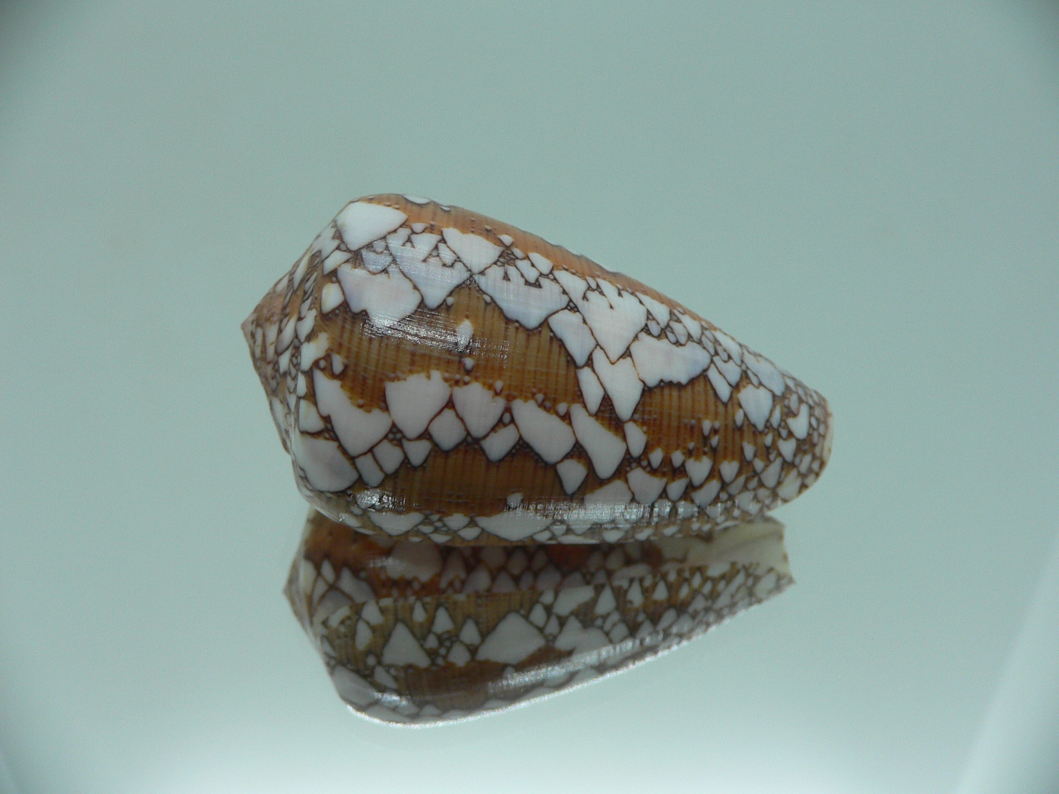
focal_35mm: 35
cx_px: 530
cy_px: 397
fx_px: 1071
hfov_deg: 52.6
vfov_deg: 40.7
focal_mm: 4.6
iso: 80
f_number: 2.8
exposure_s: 1/60
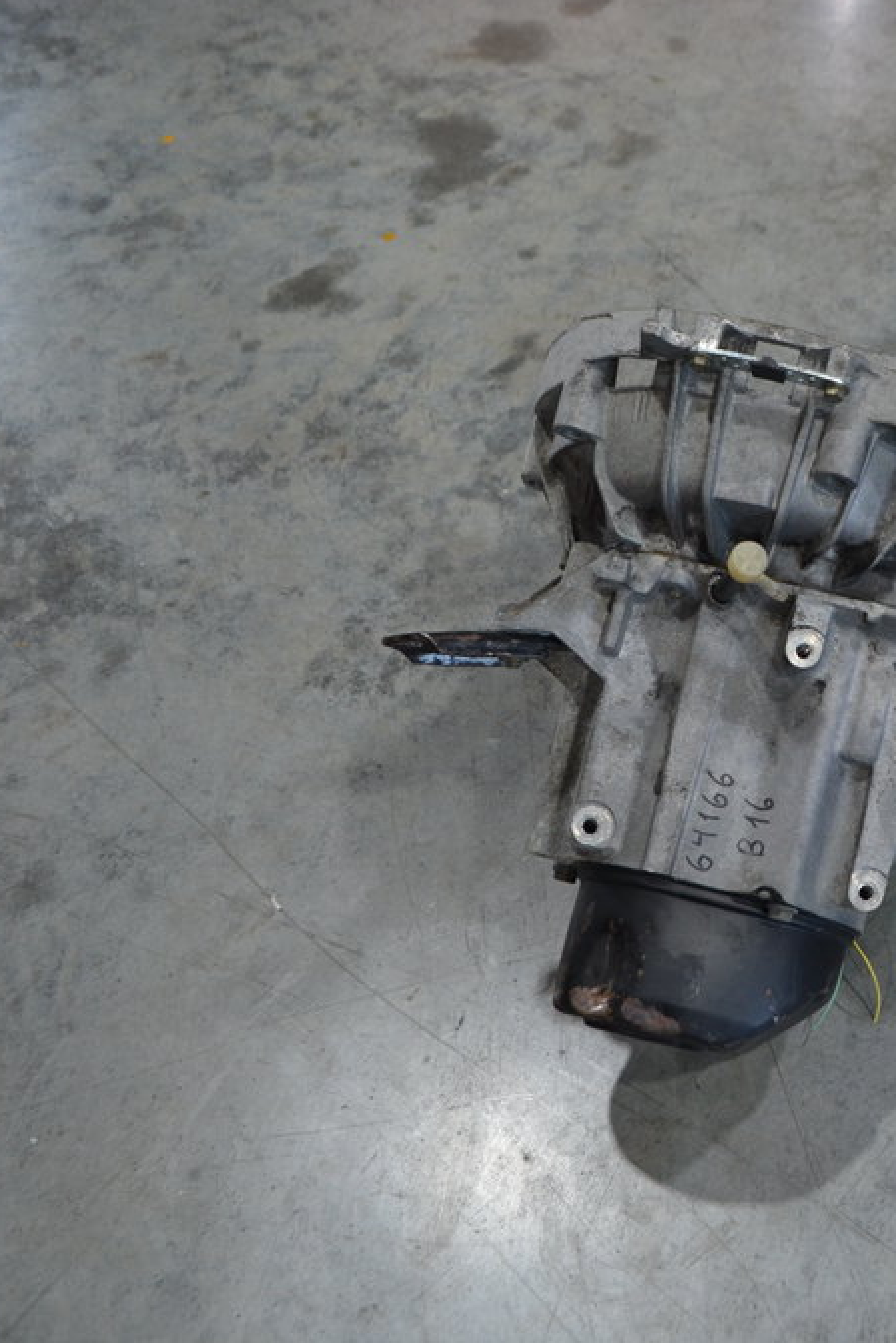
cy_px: 669
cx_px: 868
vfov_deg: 47.4
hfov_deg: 30.6
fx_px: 1530
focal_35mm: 41
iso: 560
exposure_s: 1/60
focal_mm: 18
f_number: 4
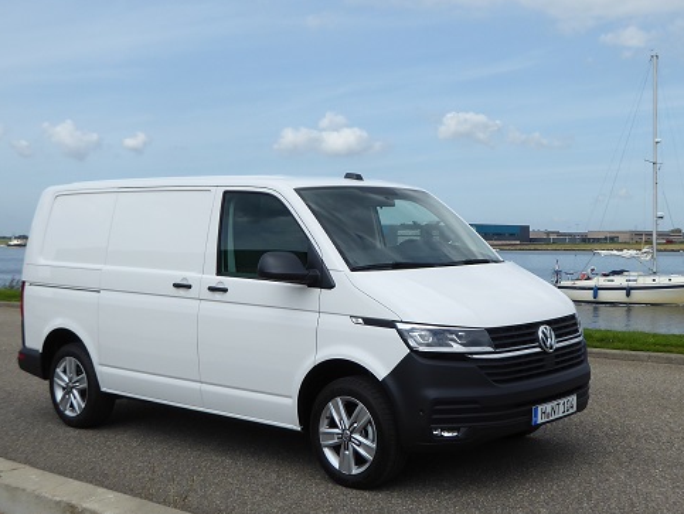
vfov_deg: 30.3
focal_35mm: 48
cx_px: 439
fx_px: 949
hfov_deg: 39.3
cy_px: 280
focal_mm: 5
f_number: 3.5
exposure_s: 1/1300
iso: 80
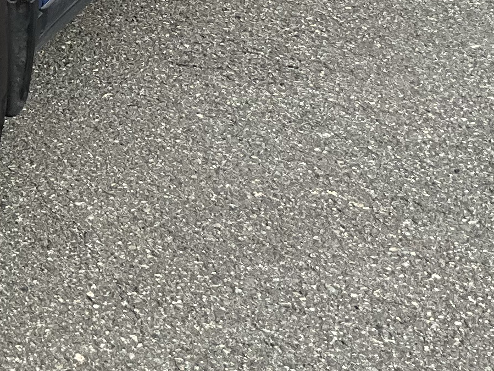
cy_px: -197
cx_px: -297
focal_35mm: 130
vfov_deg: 11.0
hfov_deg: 14.0
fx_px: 1856
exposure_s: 1/912
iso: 25
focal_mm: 3
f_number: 1.8
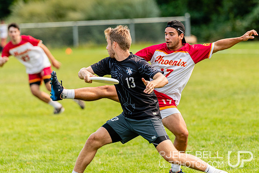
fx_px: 2224
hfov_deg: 6.7
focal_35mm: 309
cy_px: 86
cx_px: 130
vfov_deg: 4.5
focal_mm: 200
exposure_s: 1/1250
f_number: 3.2
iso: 140
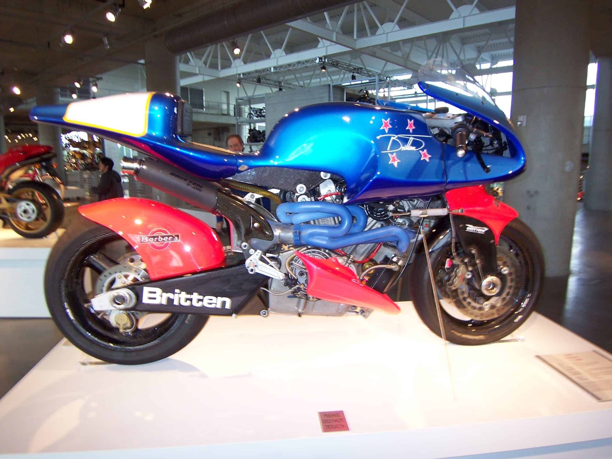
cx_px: 306
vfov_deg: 58.9
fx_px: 407
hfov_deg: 73.9
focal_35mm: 23
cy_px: 230
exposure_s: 1/30
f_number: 2.8
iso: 100
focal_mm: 3.8
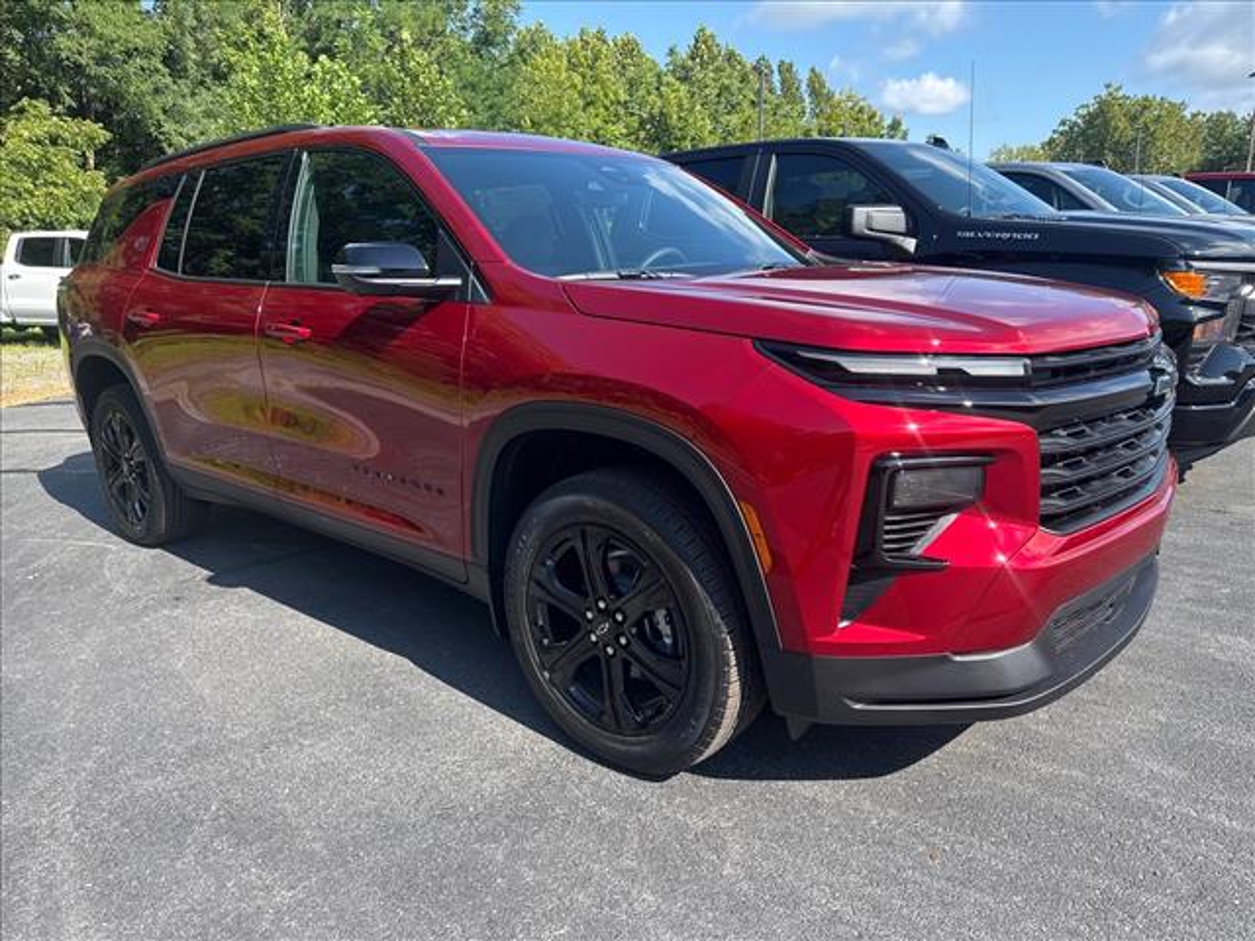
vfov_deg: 56.8
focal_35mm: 24
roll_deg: +0.8
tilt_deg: -14.0
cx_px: 628
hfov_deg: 71.6
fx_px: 870
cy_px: 470
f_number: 1.78
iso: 100
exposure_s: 1/1437
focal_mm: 6.76
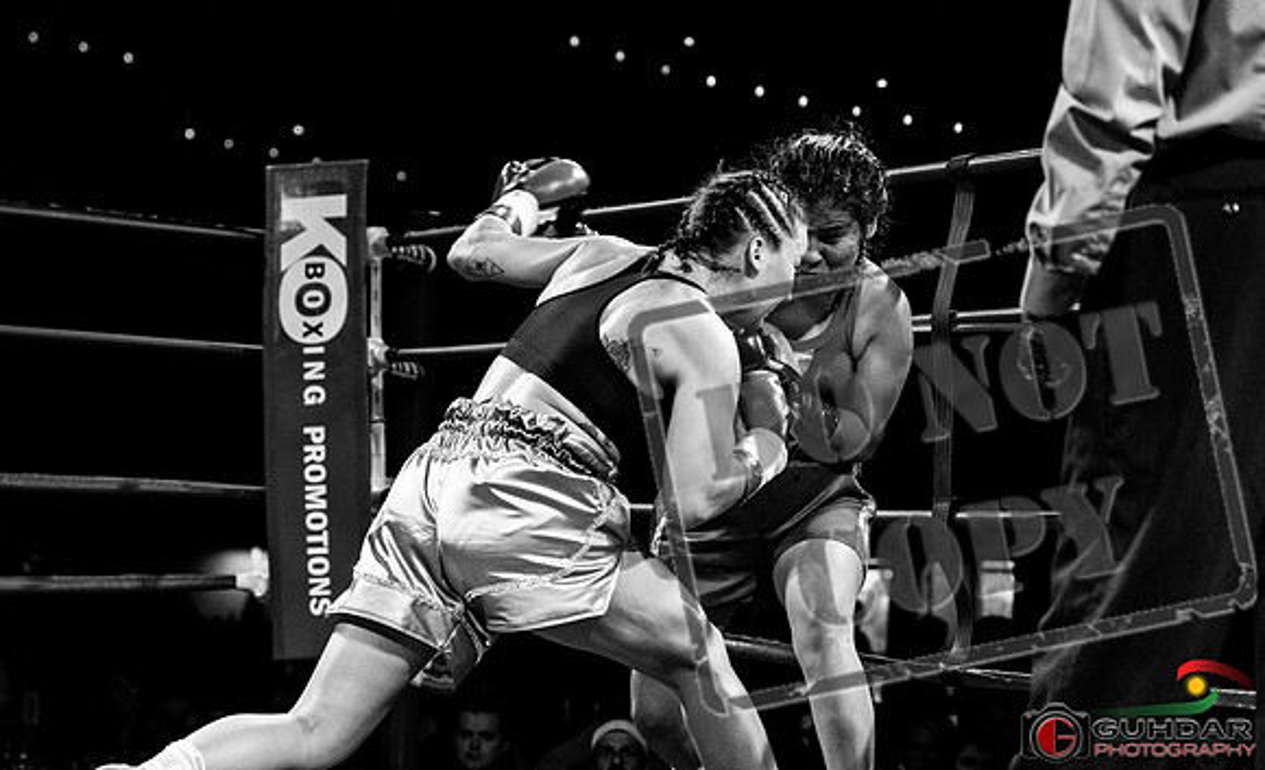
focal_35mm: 88
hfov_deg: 23.8
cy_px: 307
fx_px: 3004
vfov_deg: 14.6
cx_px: 528
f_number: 4
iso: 4000
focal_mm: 70
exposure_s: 1/1000
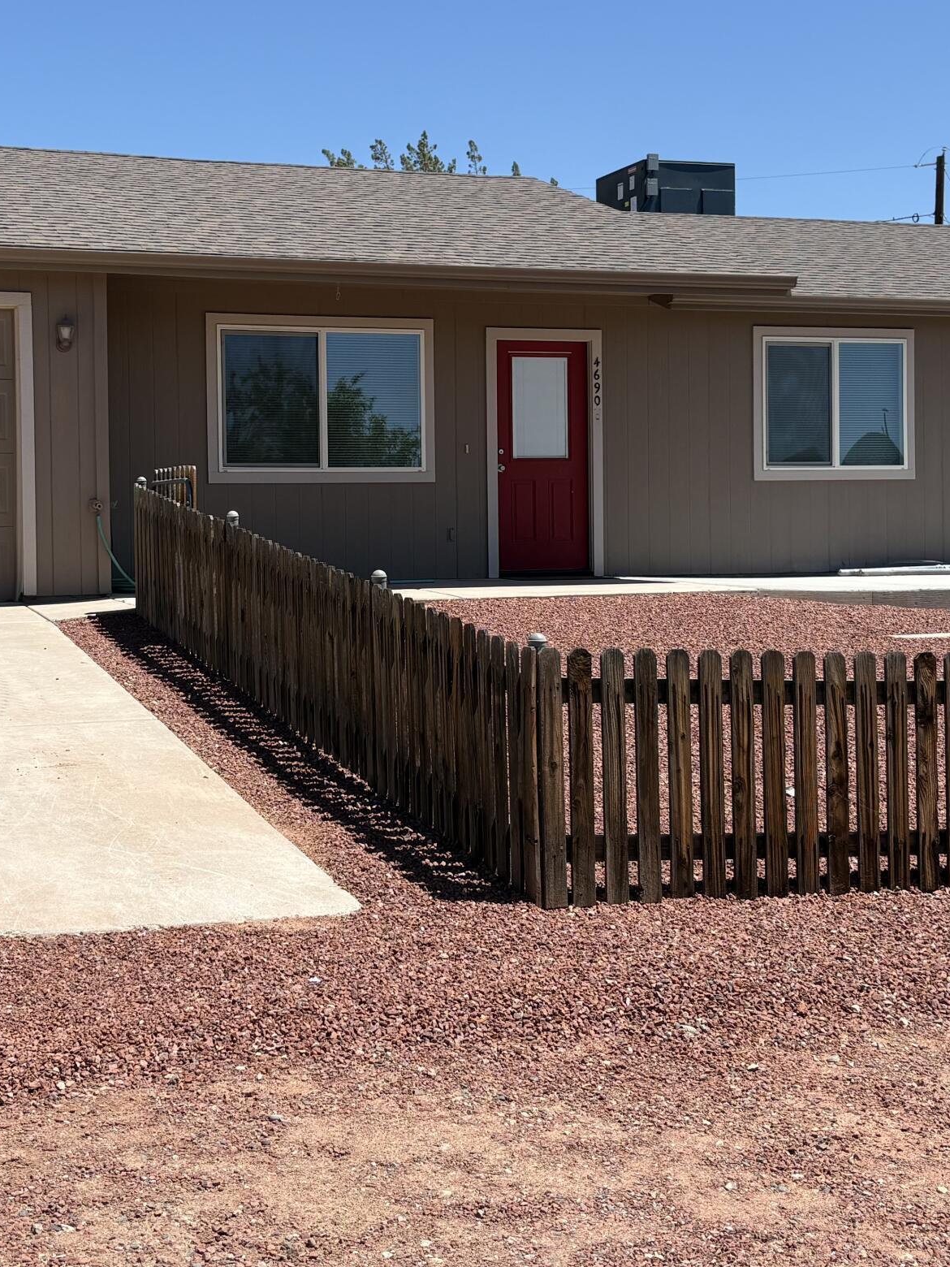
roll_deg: +1.1
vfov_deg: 38.0
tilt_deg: -0.3
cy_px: 504
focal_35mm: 50
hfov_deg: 29.0
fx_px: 1830
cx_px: 378
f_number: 1.6
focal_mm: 5.96
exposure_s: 1/3623
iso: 50
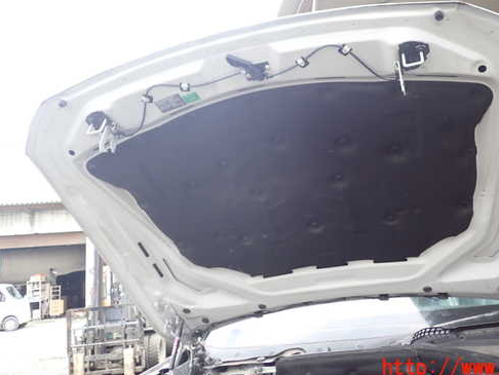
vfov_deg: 38.5
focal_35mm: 37
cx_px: 306
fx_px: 534
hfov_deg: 49.7
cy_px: 150
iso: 100
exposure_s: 1/100
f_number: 2.3
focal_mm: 5.4
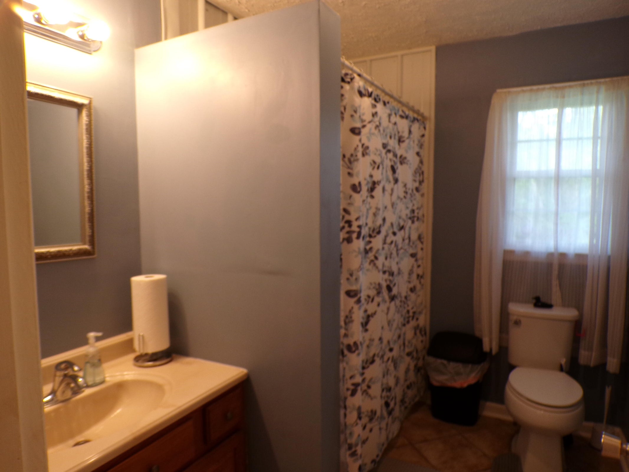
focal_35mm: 24
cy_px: 236
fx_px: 436
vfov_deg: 56.8
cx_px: 314
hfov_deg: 71.6
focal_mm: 4.3
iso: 125
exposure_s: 1/34
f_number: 3
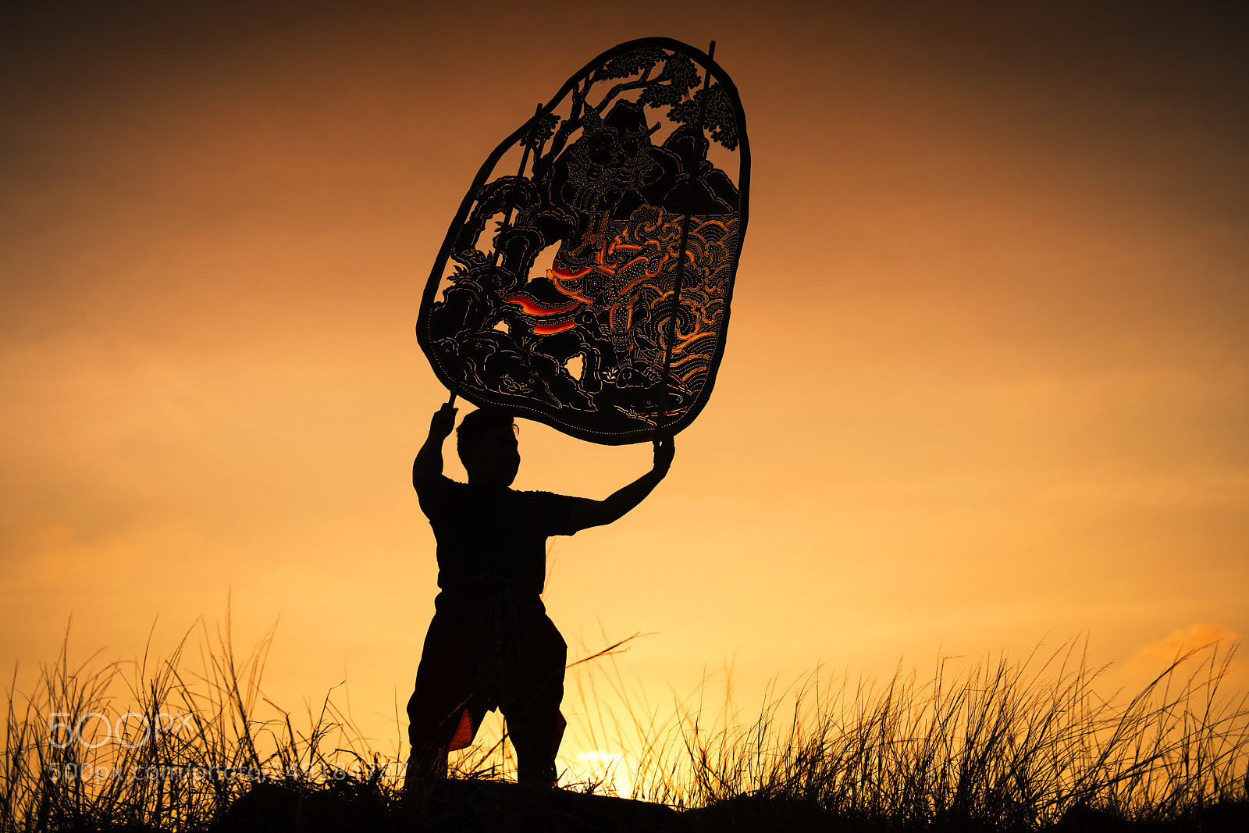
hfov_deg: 46.4
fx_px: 1457
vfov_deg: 31.9
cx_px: 624
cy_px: 416
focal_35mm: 42
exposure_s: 1/3200
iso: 200
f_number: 3.2
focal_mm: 42
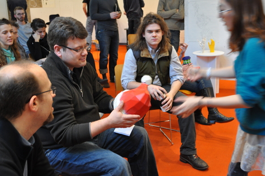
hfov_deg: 41.5
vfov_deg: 28.3
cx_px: 139
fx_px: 350
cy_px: 85
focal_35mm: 48
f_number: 4.5
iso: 800
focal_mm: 29
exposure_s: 1/40
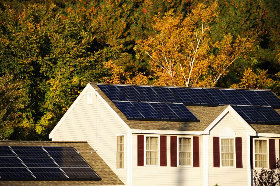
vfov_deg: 4.6
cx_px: 140
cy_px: 93
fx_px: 2332
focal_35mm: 300
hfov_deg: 6.9
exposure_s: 1/500
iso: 400
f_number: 7.1
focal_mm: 300
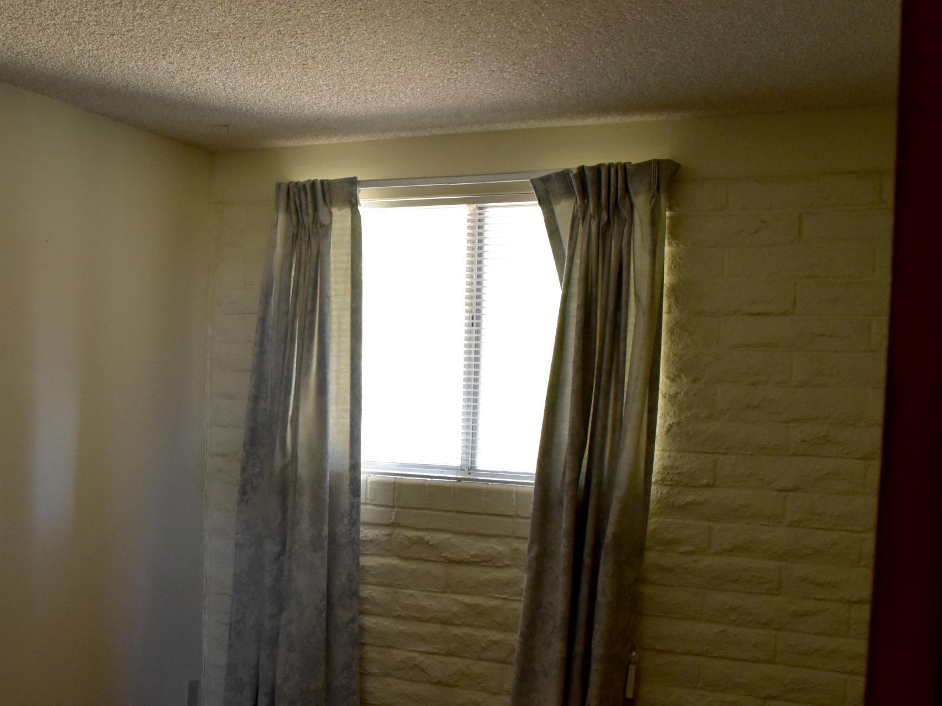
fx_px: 1306
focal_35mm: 48
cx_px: 214
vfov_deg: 29.9
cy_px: 516
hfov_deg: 38.4
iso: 1250
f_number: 6.3
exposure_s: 1/15
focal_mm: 18
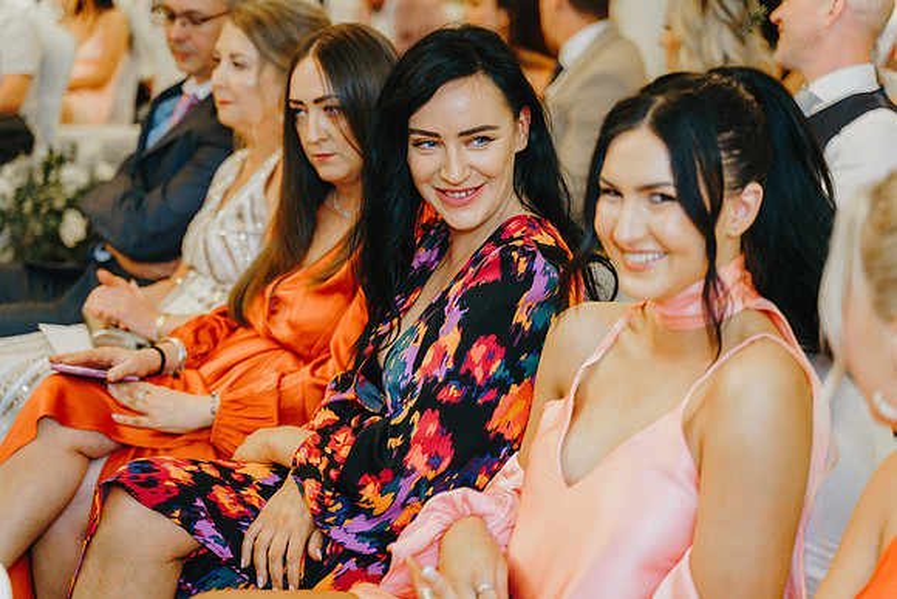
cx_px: 448
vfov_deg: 18.2
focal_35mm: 75
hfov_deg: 27.0
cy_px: 300
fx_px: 1869
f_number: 2.8
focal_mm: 75
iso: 1000
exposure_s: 1/160
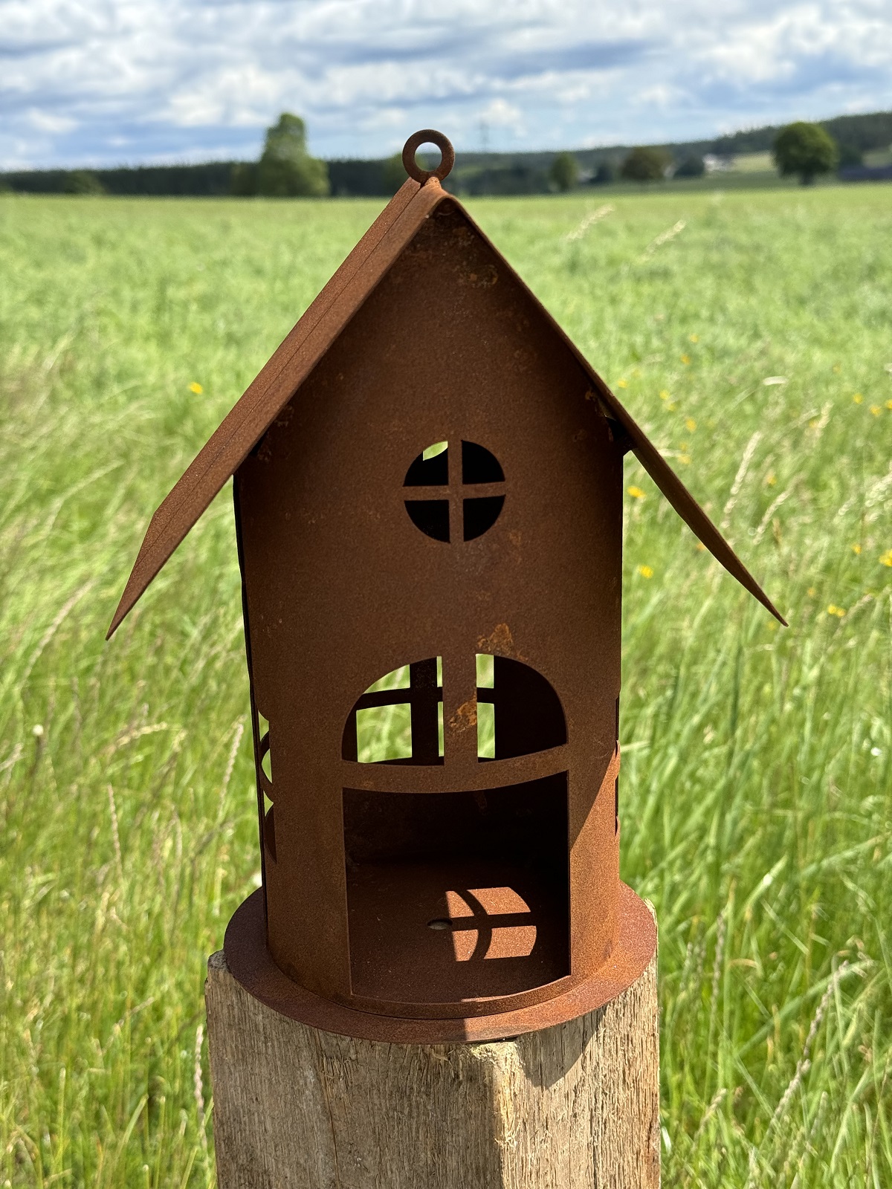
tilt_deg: -13.8
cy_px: 594
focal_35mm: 48
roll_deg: +3.0
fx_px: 1649
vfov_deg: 39.7
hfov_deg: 30.3
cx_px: 446
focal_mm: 6.76
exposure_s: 1/2110
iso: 64
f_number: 1.78
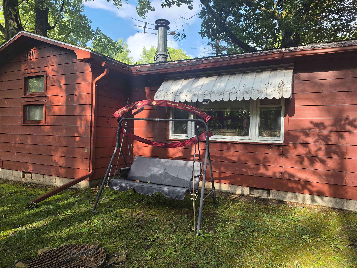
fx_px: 237
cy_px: 134
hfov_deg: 73.9
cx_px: 178
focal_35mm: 23
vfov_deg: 58.9
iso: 64
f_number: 1.4
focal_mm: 6.5
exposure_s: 1/2265
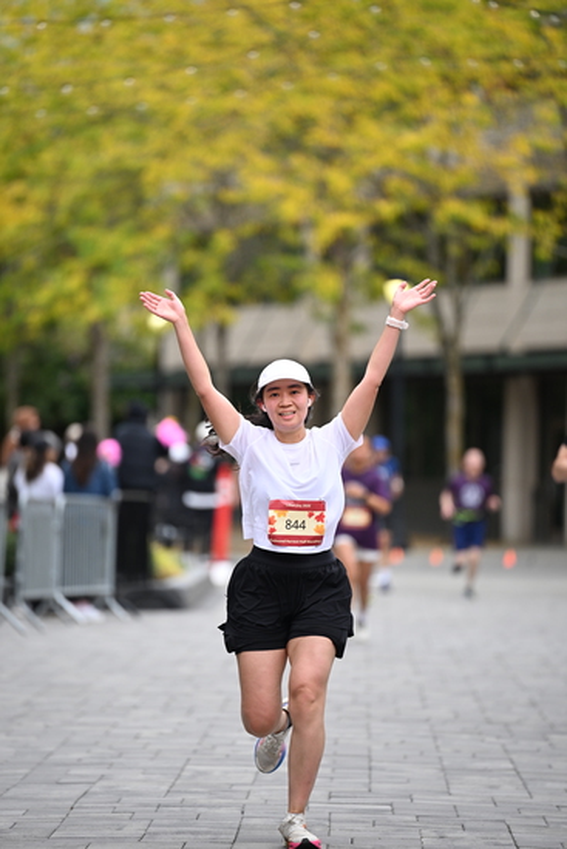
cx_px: 284
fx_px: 4722
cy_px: 424
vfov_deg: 10.3
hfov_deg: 6.9
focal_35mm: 200
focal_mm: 200
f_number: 2.8
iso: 640
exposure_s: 1/2000
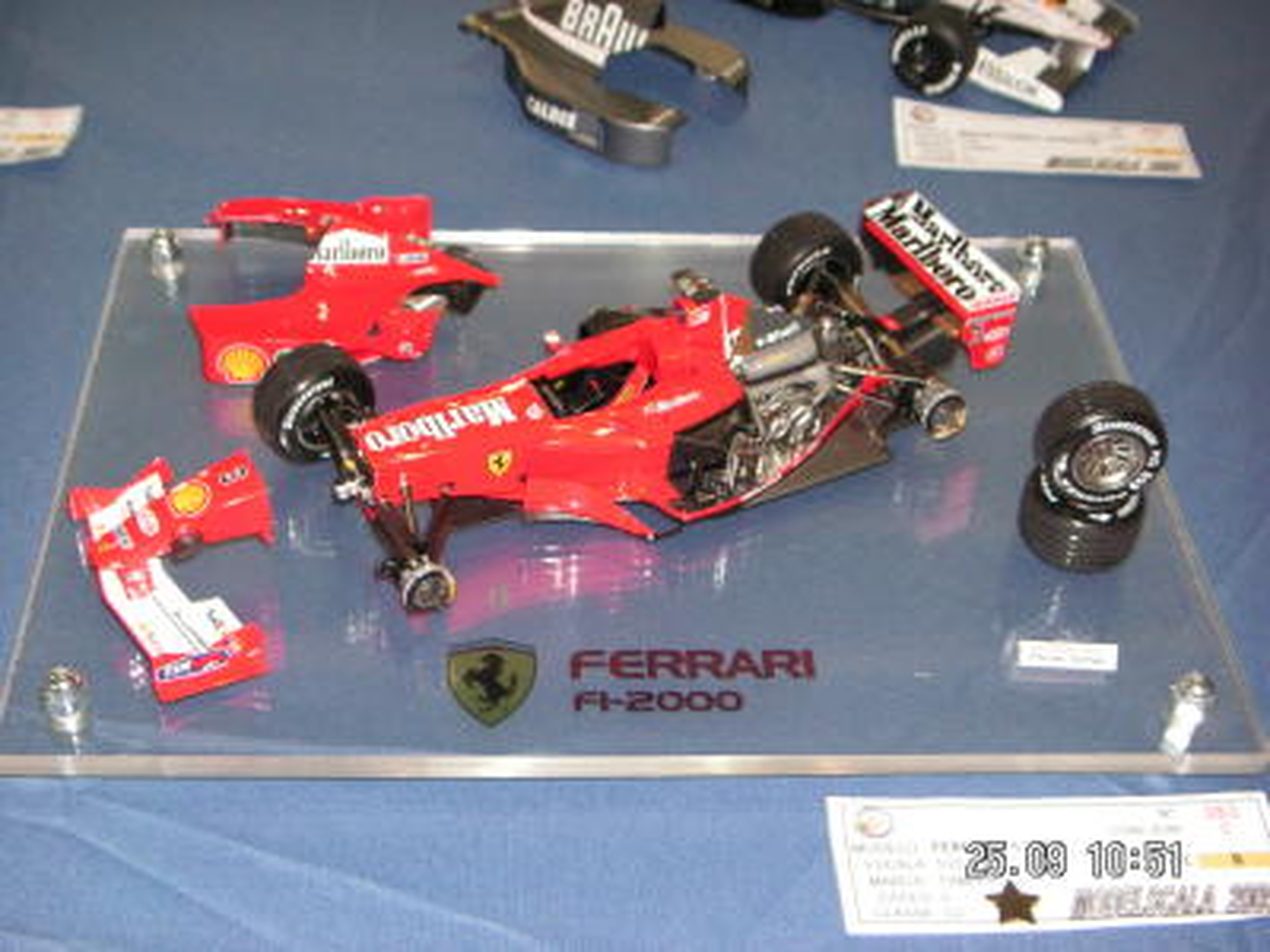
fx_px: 1798
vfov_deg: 29.7
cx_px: 635
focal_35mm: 49
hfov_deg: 38.9
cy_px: 476
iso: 160
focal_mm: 8.2
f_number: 3.6
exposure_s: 1/45
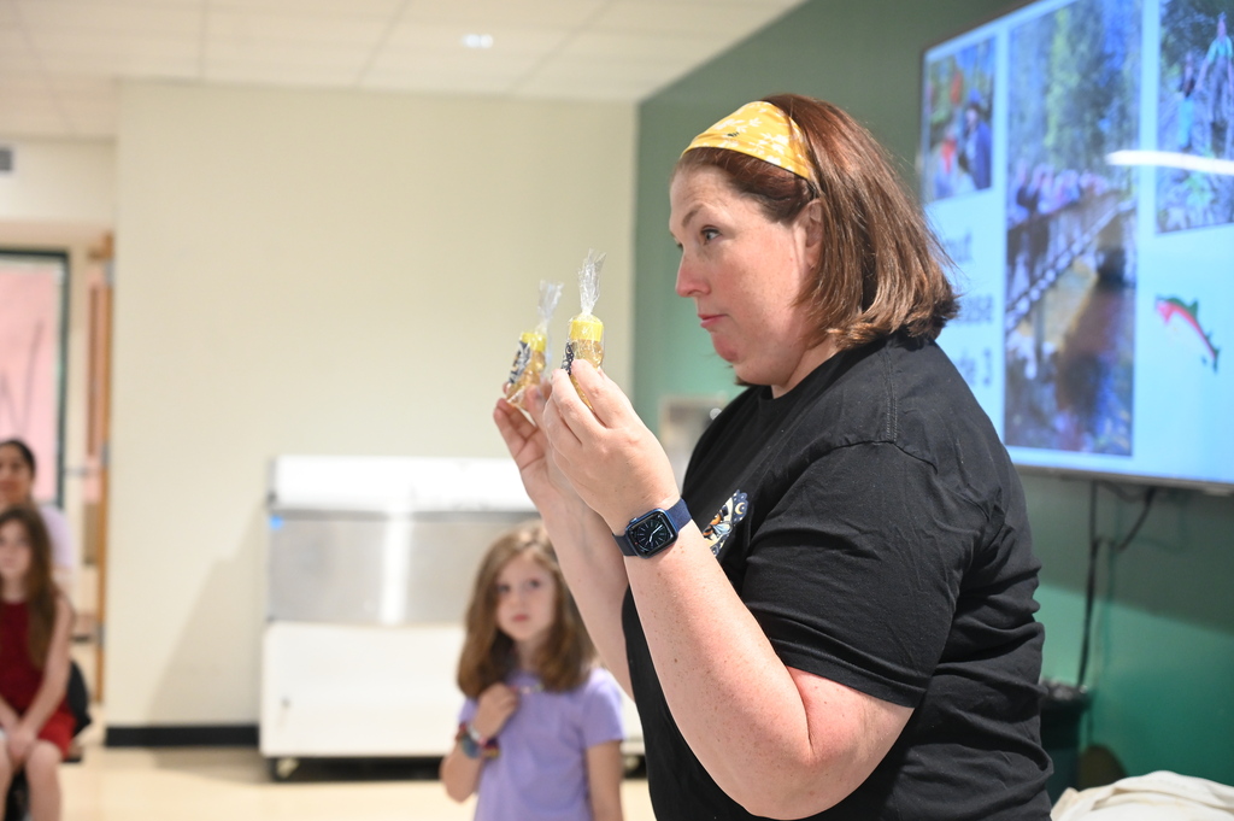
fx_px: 2055
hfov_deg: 33.4
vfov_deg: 22.6
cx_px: 617
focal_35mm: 60
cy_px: 410
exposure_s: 1/100
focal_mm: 60
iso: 3200
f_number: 4
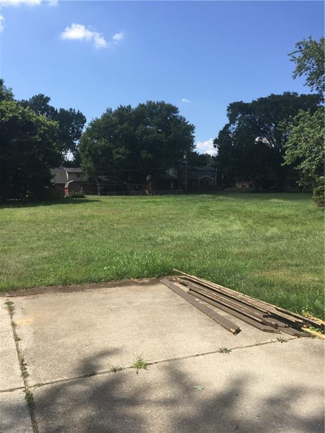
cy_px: 216
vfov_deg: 61.7
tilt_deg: -4.6
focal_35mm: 29
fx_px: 363
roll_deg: -0.4
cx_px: 162
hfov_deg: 48.2
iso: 32
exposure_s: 1/1412
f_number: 2.2
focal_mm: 4.15
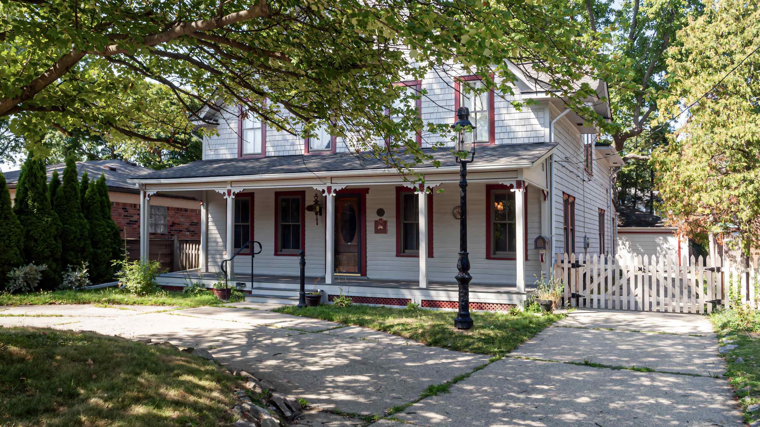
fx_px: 645
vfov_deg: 36.6
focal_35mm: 32
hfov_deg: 61.0
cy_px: 175
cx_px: 377
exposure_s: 1/80
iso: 200
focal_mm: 20
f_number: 8
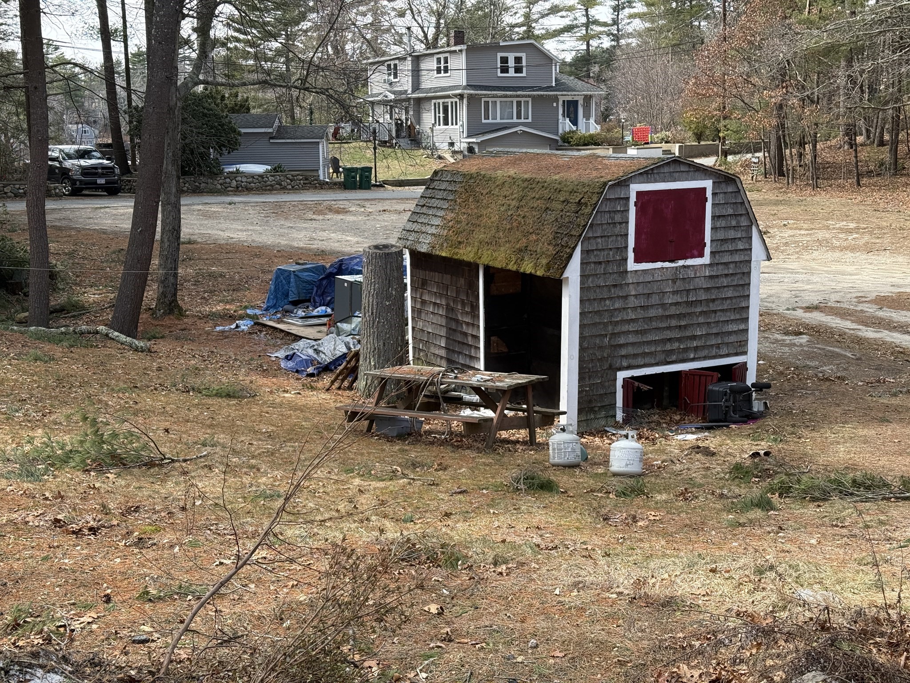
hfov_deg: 39.7
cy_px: 342
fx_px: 1262
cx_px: 455
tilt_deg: -7.9
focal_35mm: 48
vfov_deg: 30.3
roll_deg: +1.2
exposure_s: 1/1330
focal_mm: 6.76
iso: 100
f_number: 1.78
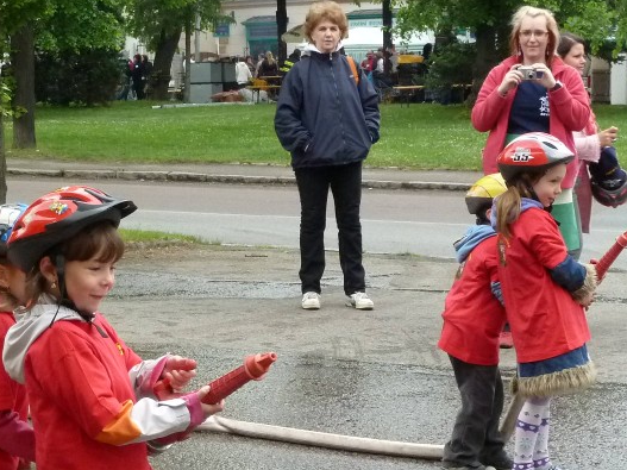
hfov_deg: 19.4
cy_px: 395
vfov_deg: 14.5
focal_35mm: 101
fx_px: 1829
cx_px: 201
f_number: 3.8
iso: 400
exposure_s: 1/320
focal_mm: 8.5
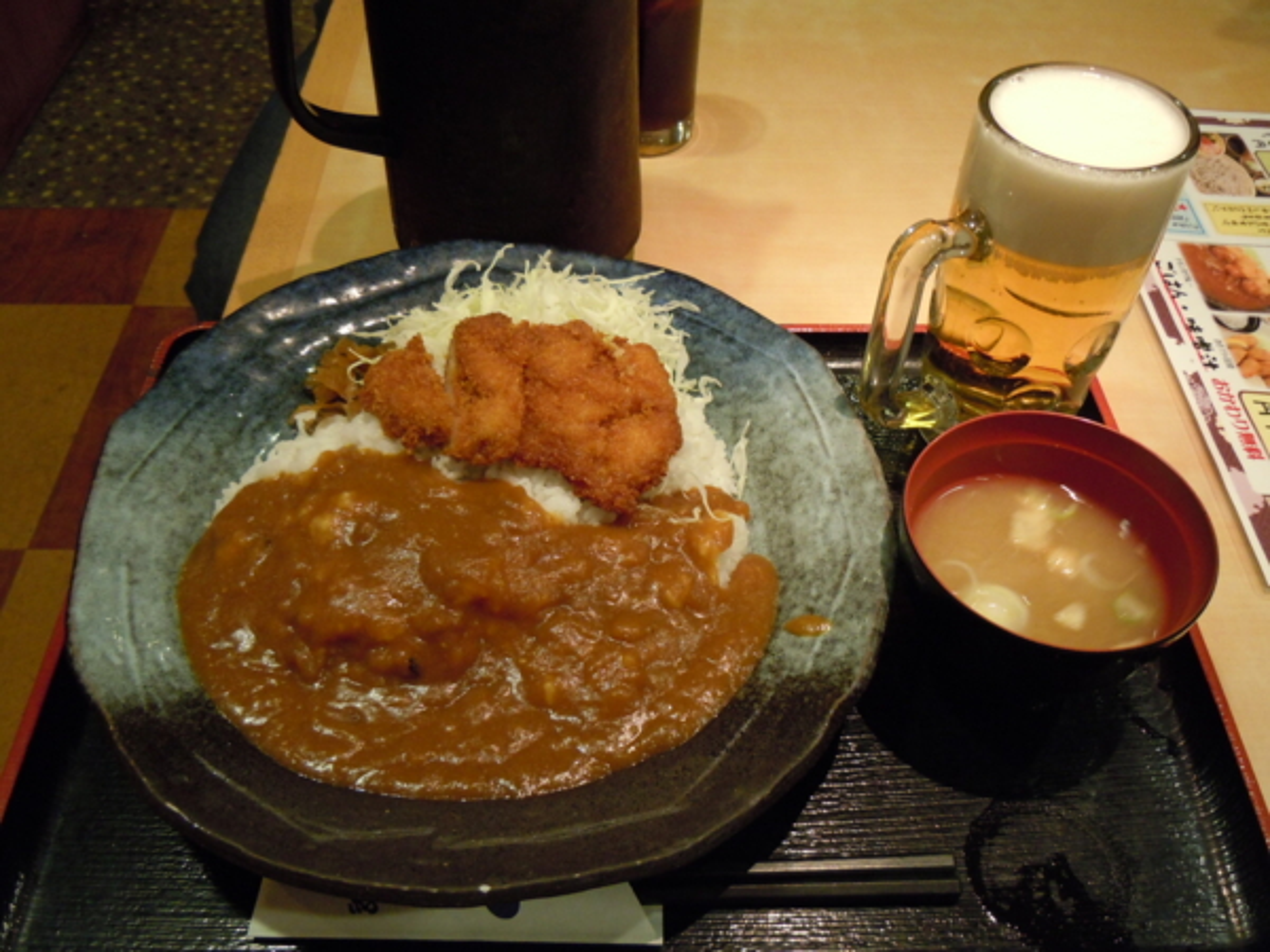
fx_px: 1101
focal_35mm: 30
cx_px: 635
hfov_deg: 60.0
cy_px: 476
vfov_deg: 46.8
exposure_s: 1/13
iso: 400
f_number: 3.5
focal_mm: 5.4
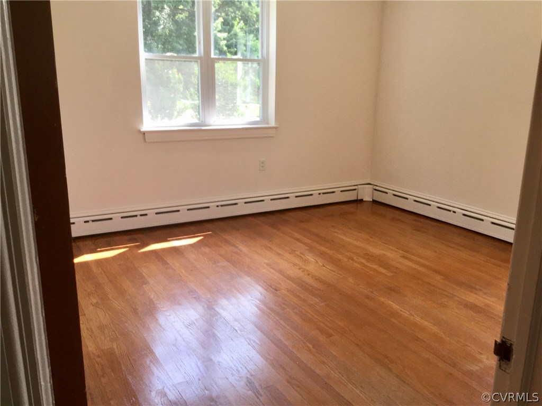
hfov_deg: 58.4
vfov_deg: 45.4
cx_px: 271
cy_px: 203
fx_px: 485
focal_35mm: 31
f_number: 2.4
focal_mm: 3.3
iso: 40
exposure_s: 1/120
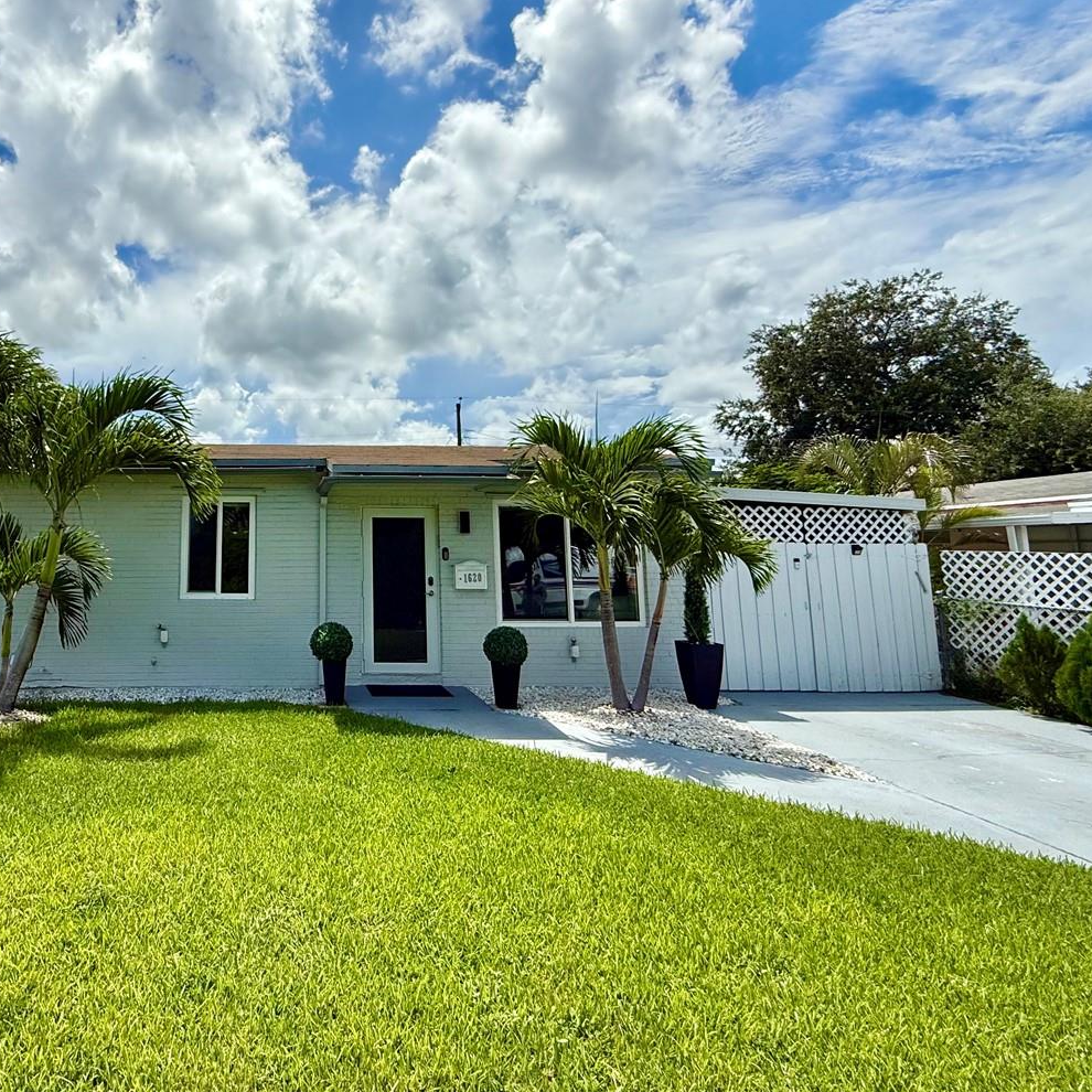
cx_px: 301
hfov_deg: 70.8
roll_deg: +0.2
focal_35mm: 20
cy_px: 467
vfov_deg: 74.4
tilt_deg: +8.8
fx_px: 714
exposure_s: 1/4425
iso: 50
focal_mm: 2.22
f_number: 2.2
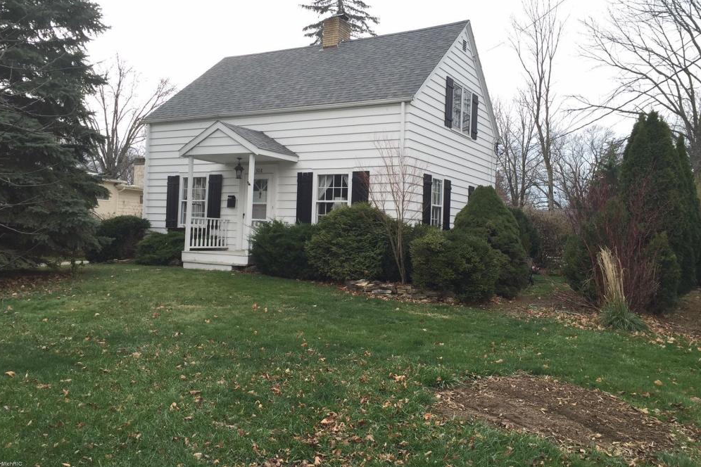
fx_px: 604
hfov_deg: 60.3
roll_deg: -3.0
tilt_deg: +1.8
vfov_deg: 42.3
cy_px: 212
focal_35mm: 31
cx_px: 341
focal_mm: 4.15
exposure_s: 1/338
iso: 32
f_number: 2.2
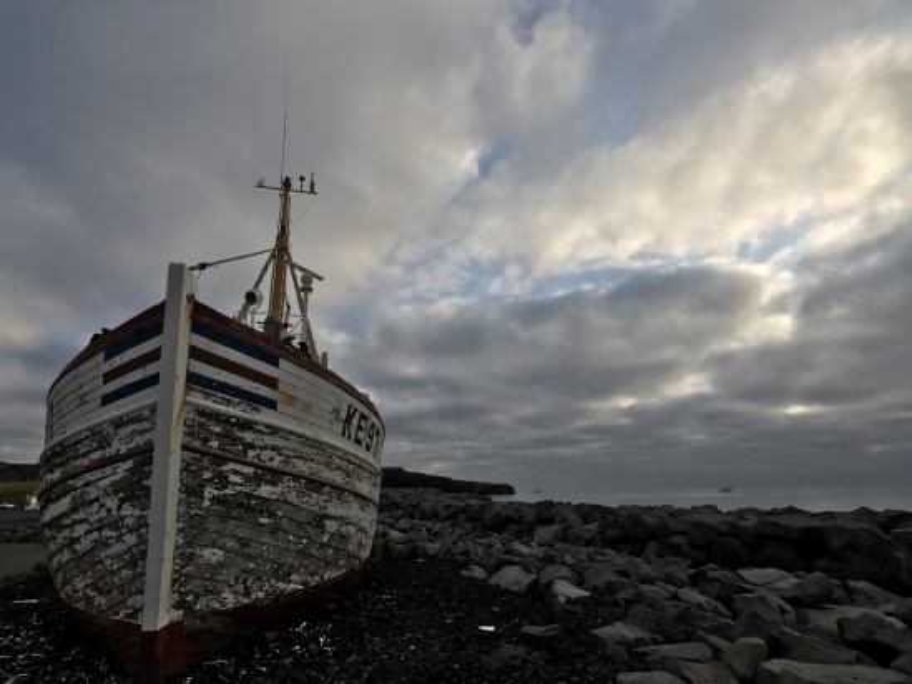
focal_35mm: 28
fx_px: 738
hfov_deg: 63.4
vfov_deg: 49.8
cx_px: 456
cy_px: 342
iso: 20
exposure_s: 1/2591
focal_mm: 3.99
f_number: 1.8
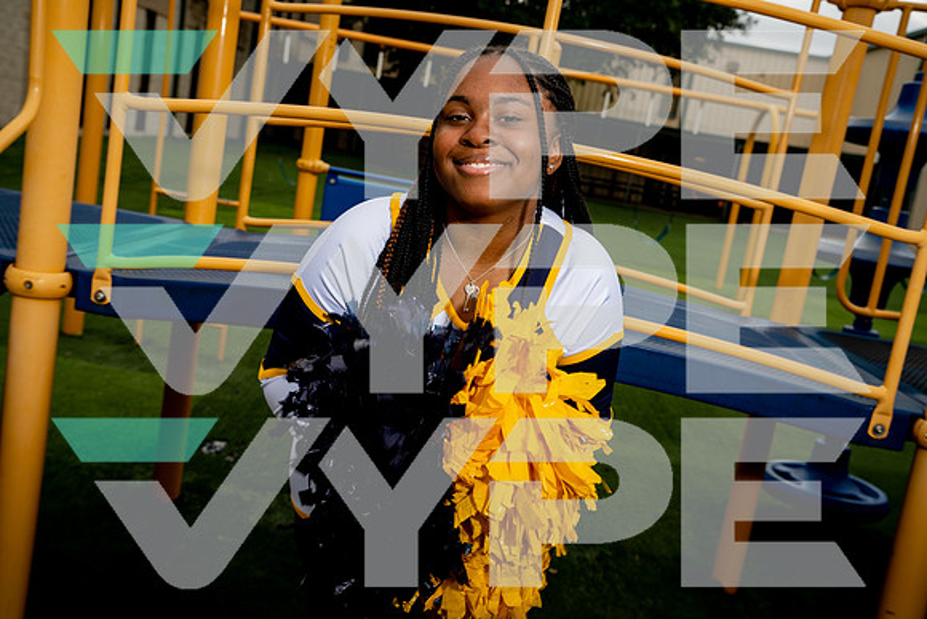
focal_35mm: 37
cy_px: 310
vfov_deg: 36.0
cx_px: 464
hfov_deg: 51.9
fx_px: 953
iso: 100
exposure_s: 1/250
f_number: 5.6
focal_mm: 37
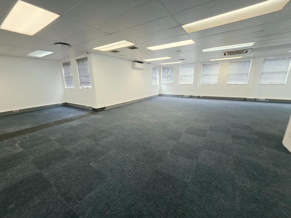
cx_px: 146
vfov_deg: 89.9
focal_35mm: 13
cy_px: 109
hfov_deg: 106.2
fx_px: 109
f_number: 1.9
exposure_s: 1/100
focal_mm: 2.2
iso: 250
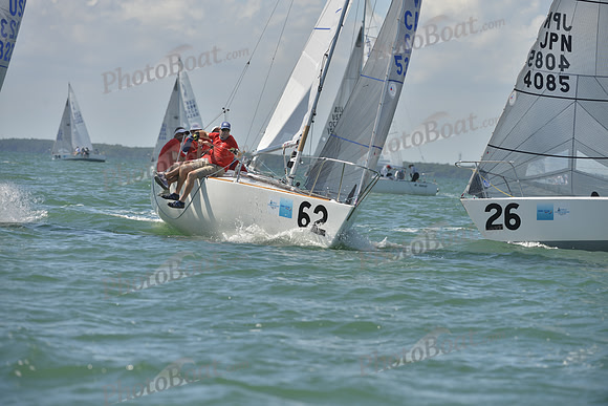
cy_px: 203
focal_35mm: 220
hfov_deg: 9.4
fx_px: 3716
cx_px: 304
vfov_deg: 6.2
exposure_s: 1/1250
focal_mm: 220
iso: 200
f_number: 6.3
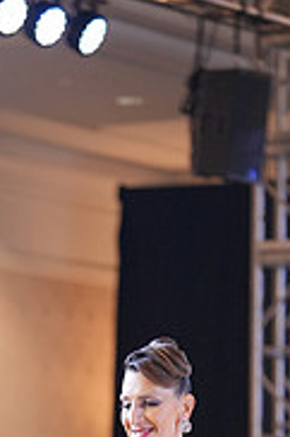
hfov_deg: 4.9
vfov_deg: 7.2
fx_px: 3402
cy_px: 634
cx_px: 23
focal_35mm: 281
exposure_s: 1/500
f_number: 2
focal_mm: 88
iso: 1600
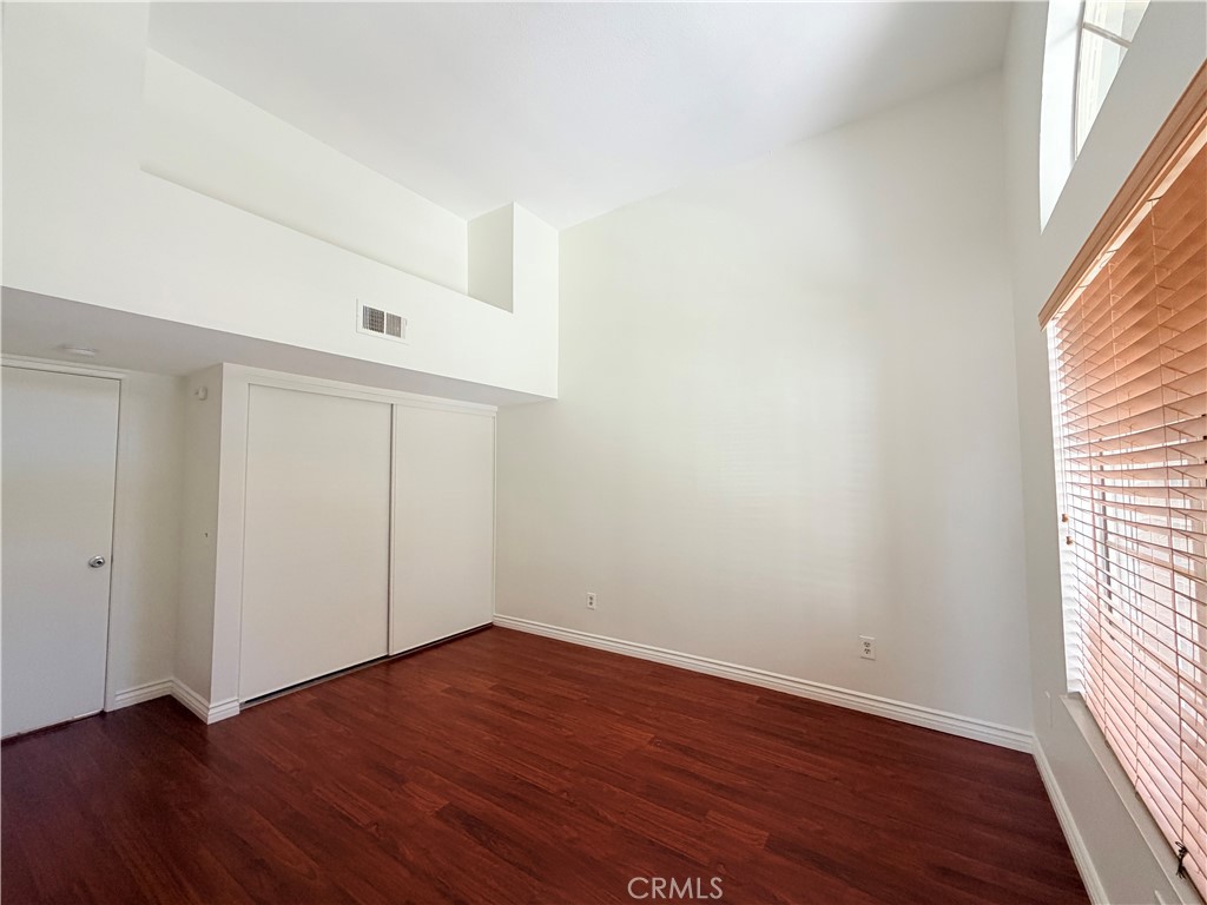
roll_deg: +1.4
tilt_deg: +3.0
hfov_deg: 102.1
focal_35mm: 14
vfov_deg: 85.7
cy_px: 452
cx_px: 604
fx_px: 488
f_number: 2.2
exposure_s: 1/121
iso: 250
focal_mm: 2.22
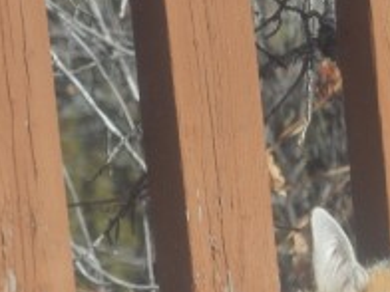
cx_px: 549
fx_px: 9362
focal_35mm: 831
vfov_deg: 1.8
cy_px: 294
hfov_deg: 2.4
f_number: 6.3
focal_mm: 48.4
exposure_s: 1/200
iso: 125
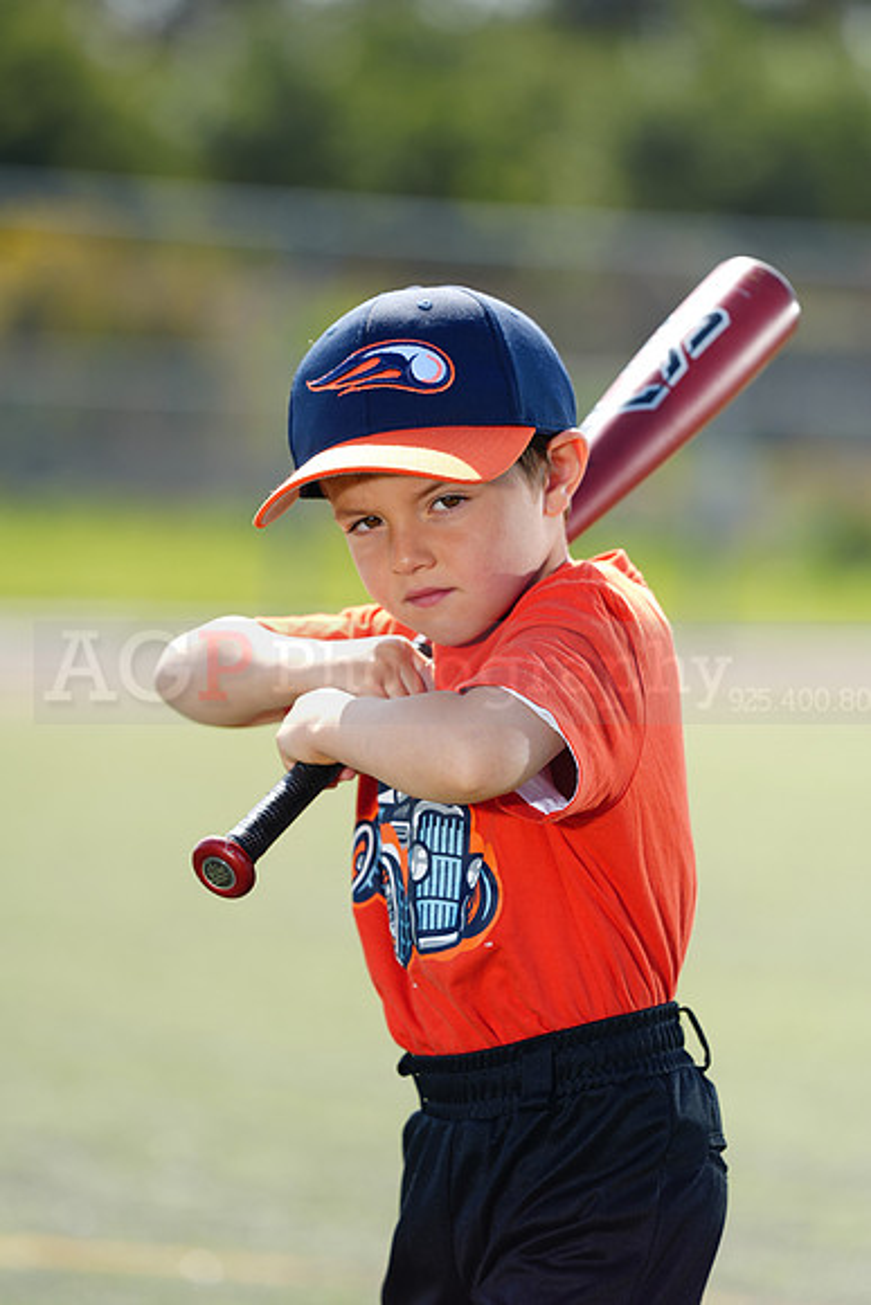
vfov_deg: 10.3
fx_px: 7253
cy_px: 652
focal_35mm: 200
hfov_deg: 6.9
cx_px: 436
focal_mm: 200
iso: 50
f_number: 4
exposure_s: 1/250
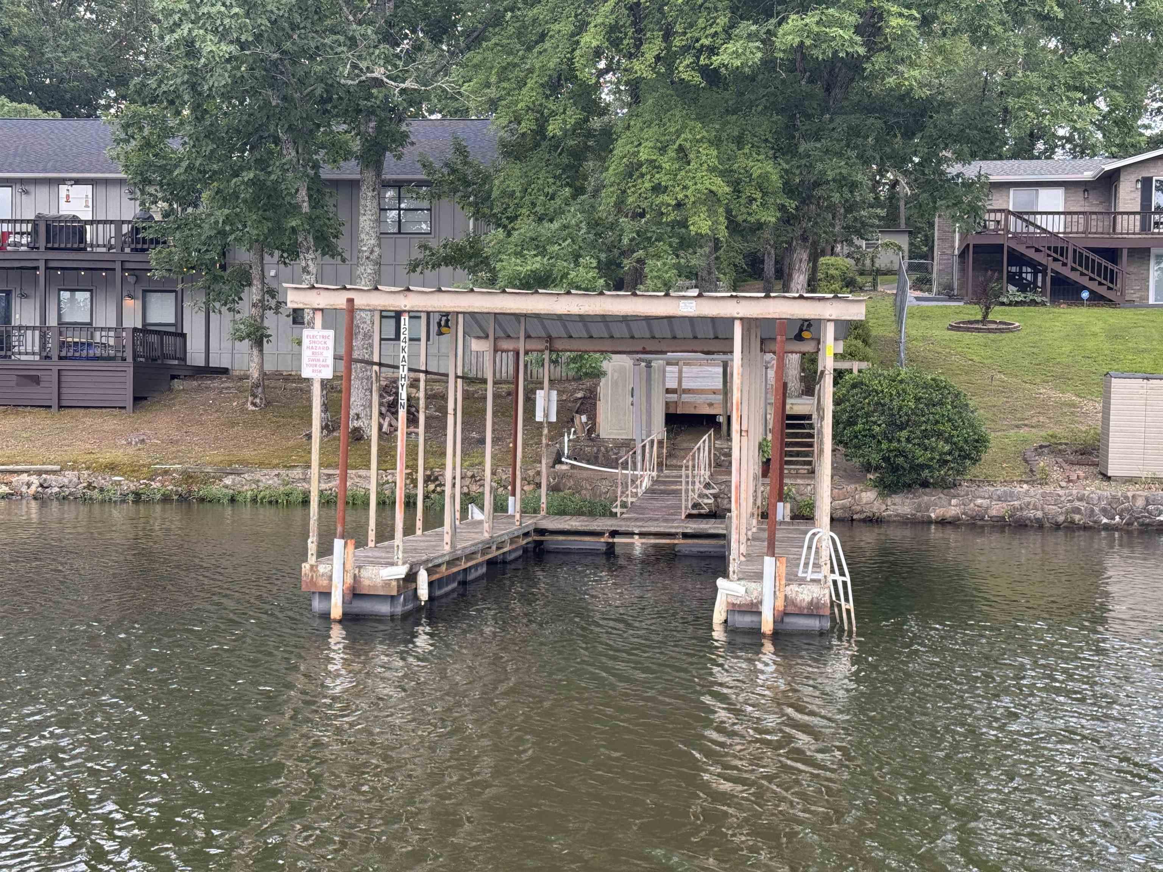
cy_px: 436
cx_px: 582
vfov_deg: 30.3
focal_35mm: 48
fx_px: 1613
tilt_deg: -1.7
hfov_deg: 39.7
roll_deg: -0.8
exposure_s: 1/305
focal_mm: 6.76
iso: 64
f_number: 1.78
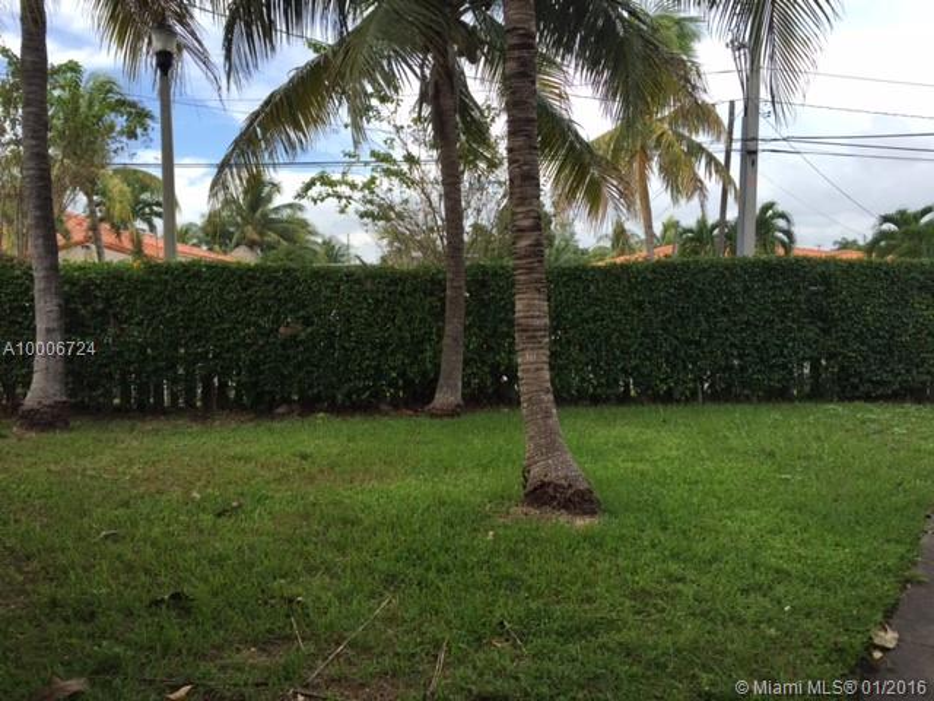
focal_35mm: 29
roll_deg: -1.2
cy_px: 350
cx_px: 467
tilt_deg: -1.1
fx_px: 782
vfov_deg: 48.2
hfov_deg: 61.7
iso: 32
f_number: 2.2
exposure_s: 1/842
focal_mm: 4.15
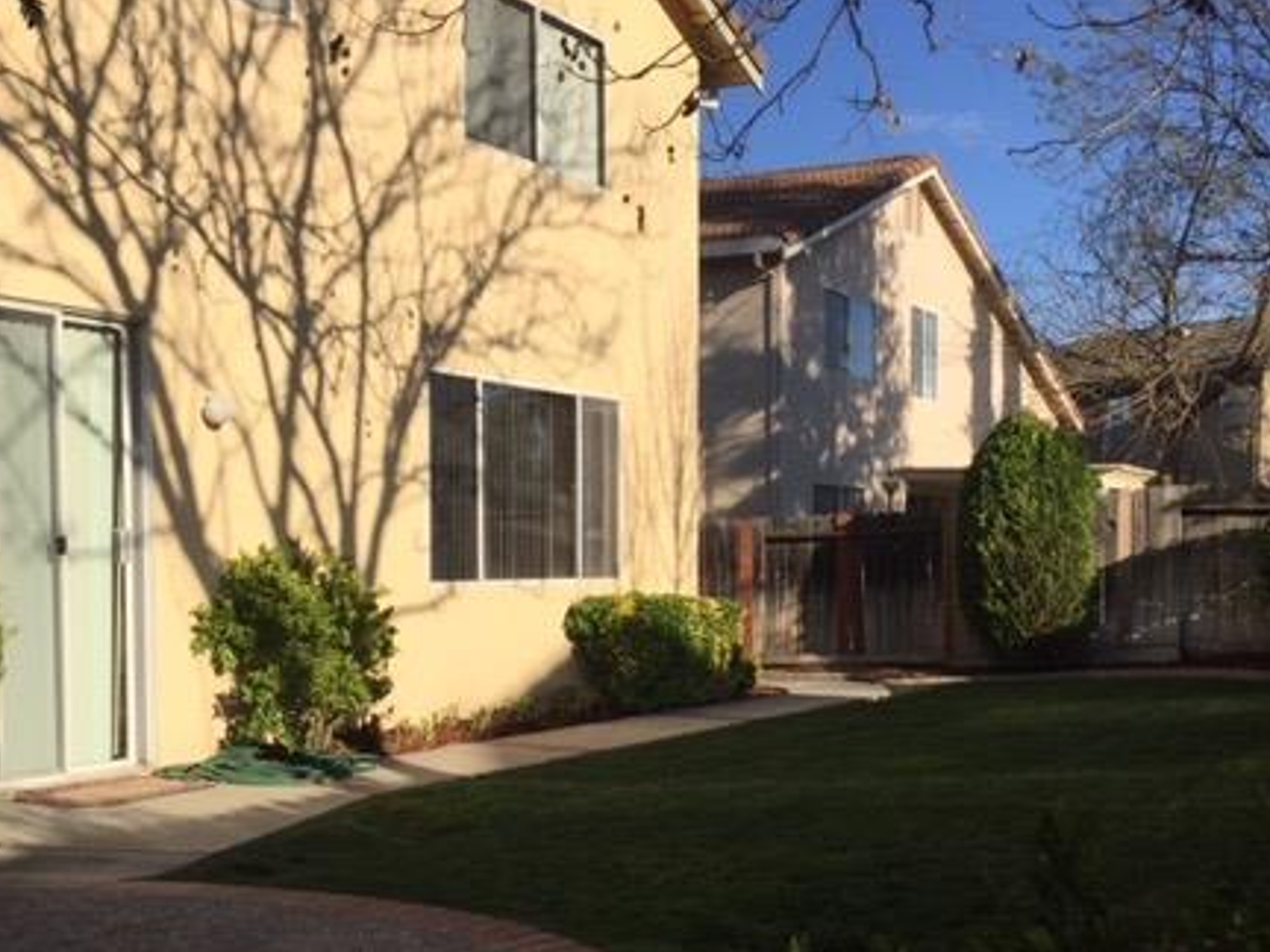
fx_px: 1578
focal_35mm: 43
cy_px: 649
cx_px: 800
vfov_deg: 33.2
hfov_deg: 43.5
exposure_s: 1/2198
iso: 32
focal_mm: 4.15
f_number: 2.2
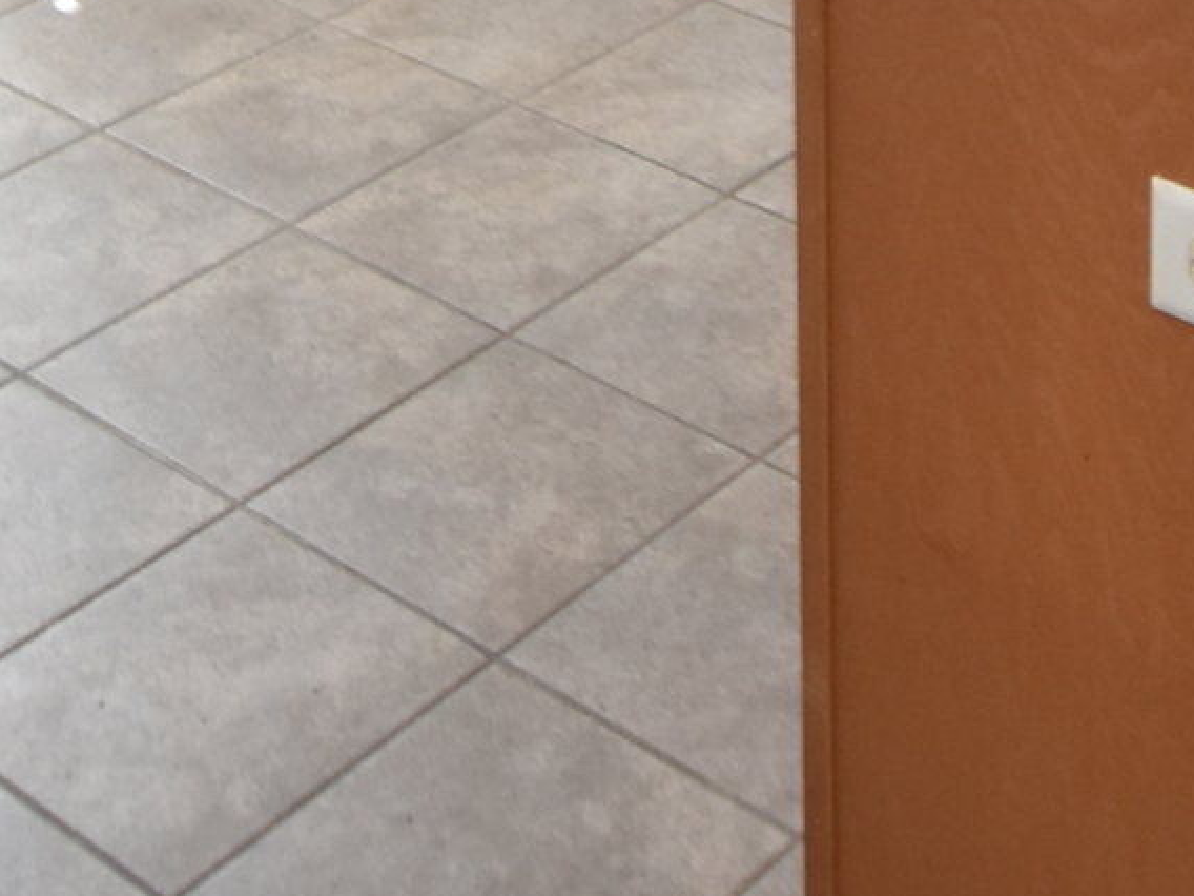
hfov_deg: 24.4
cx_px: 1041
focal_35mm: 78
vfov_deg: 15.6
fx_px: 2690
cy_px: -822
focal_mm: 10
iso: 400
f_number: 5
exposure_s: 1/100
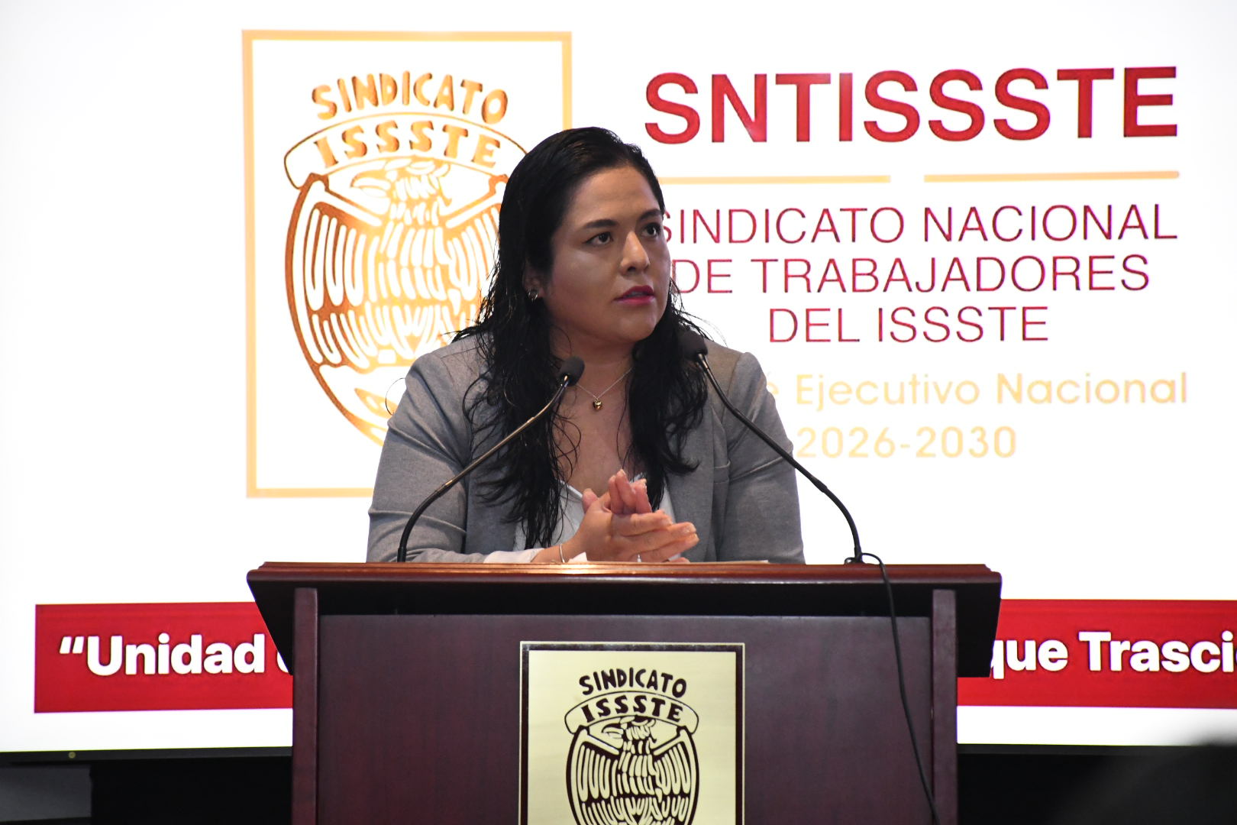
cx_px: 618
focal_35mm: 195
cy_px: 412
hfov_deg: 10.5
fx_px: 6700
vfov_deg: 7.0
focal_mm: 130
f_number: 6.3
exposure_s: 1/125
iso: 4000
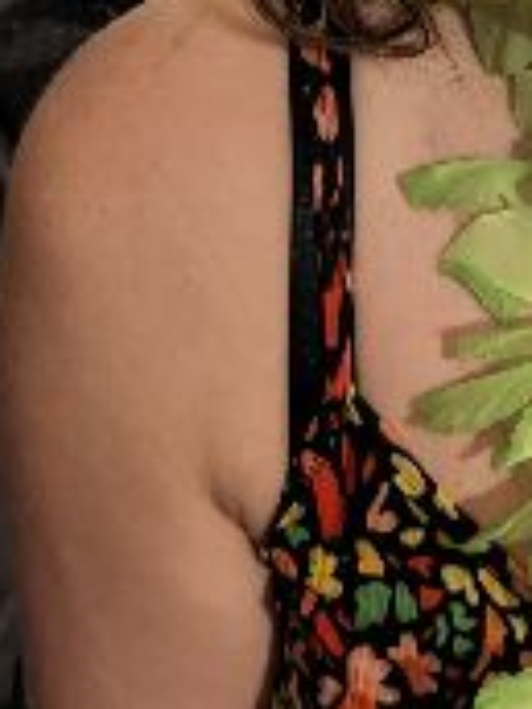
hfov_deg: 12.7
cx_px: 726
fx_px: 2295
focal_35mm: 112
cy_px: 62
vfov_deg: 17.3
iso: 599
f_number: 1.85
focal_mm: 6.81
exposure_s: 1/23.8
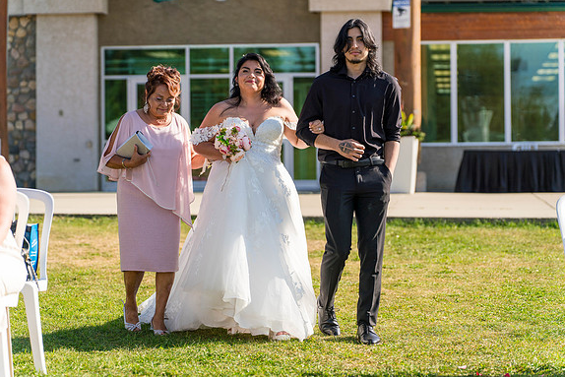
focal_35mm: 99
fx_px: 1554
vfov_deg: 13.8
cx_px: 282
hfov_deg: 20.6
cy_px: 188
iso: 250
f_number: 3.2
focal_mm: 98
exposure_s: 1/2000
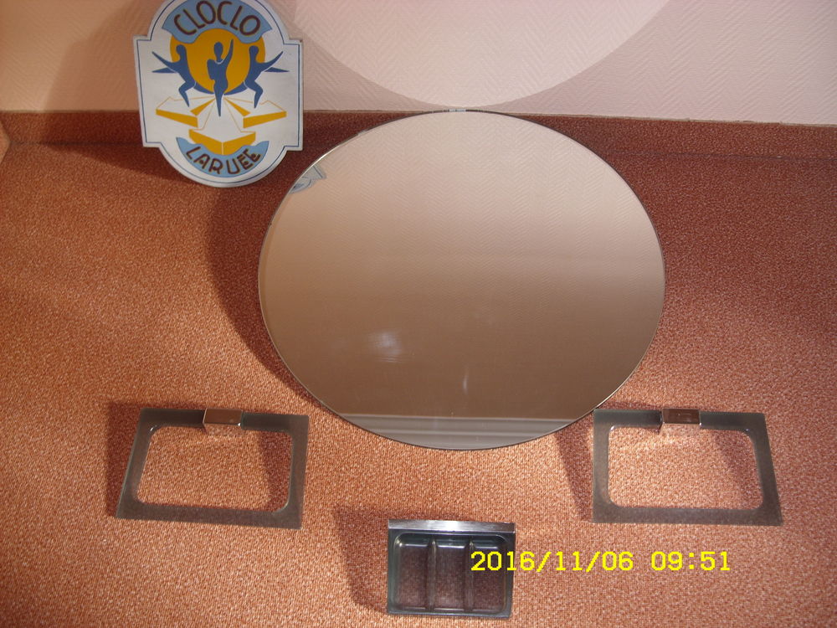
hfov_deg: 49.0
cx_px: 418
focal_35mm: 38
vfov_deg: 37.7
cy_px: 314
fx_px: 919
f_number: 2.8
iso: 50
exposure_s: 1/30
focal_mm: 6.3
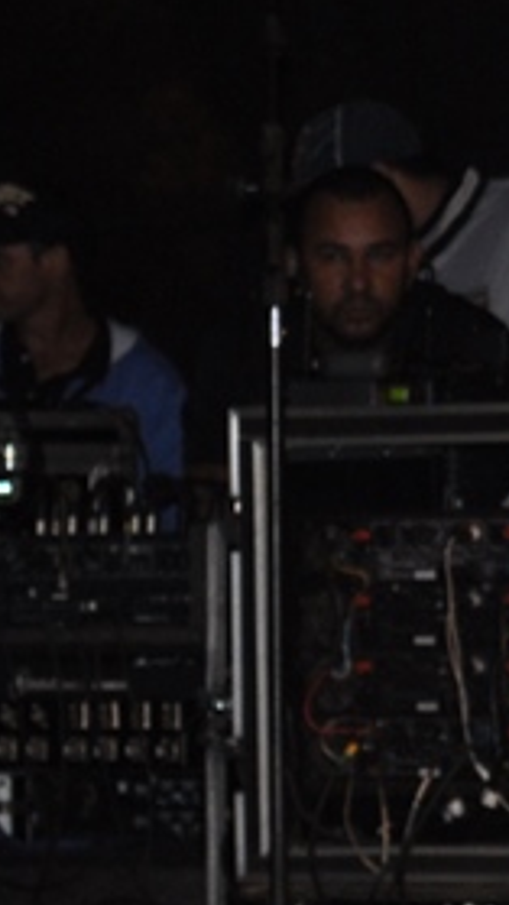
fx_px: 6974
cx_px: 1297
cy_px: 208
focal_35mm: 291
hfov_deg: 4.1
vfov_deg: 7.4
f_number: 5.6
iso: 640
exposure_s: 1/60
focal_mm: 55
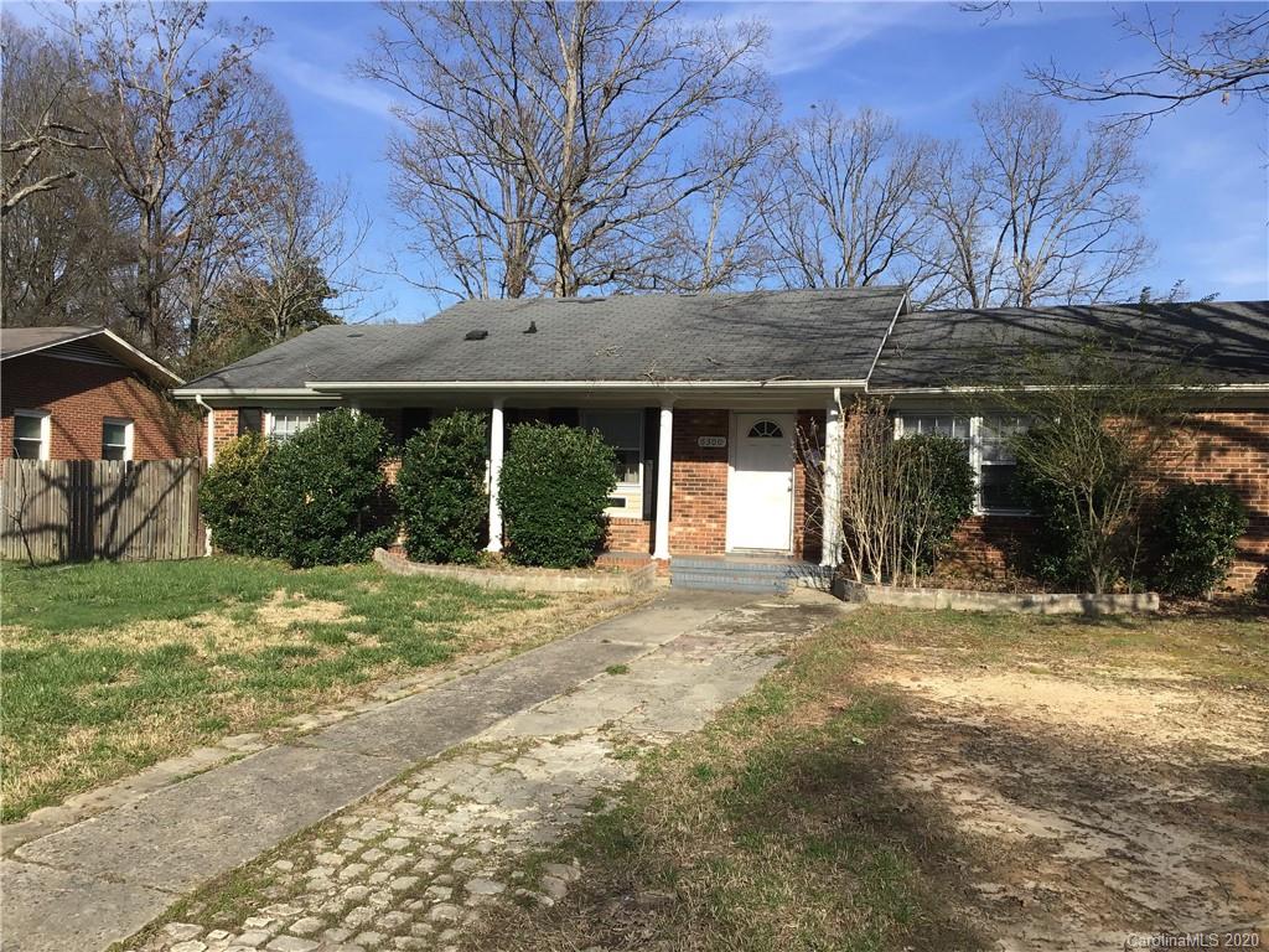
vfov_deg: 45.4
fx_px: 1136
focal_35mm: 31
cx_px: 634
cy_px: 476
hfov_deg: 58.4
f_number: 2.4
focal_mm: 3.3
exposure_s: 1/981
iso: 25
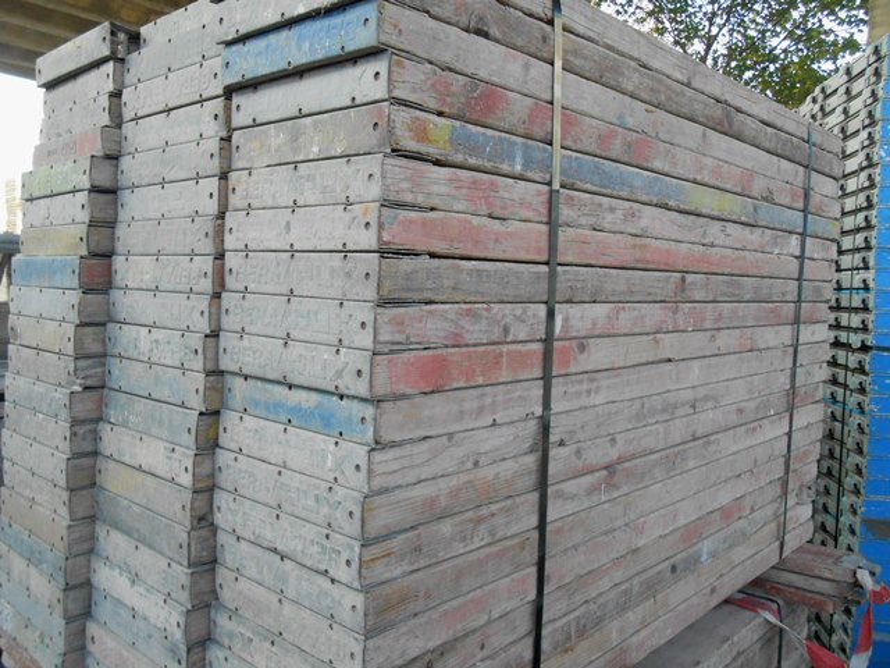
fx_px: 771
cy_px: 334
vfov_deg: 46.8
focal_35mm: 30
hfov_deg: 60.0
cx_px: 445
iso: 400
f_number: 3.8
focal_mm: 5.3
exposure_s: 1/250
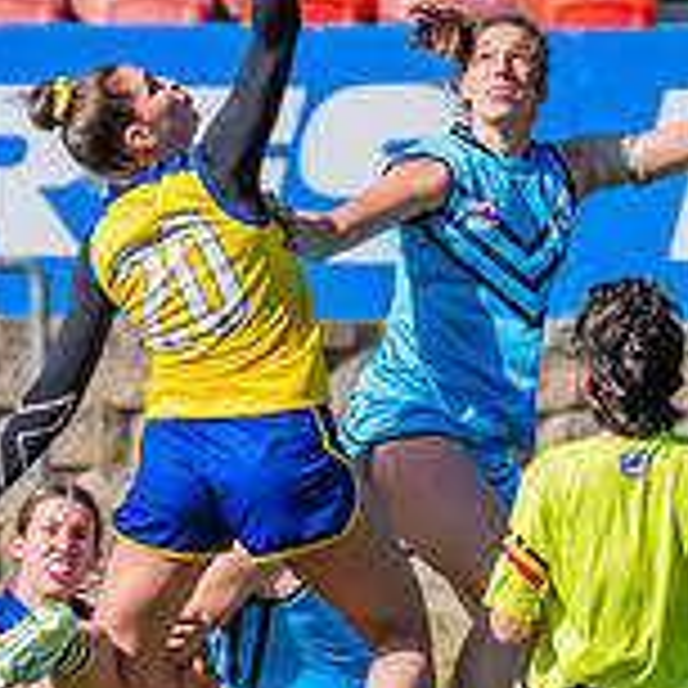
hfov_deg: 0.8
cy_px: 414
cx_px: 251
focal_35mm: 2095
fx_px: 47109
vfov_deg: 0.8
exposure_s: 1/1250
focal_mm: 420
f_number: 13
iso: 800
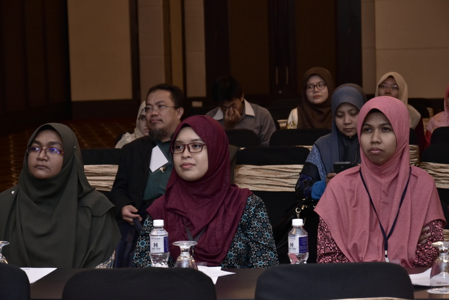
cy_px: 150
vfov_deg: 12.2
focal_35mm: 112
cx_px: 224
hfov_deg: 18.2
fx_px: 1404
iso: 1000
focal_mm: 75
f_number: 6.3
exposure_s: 1/50
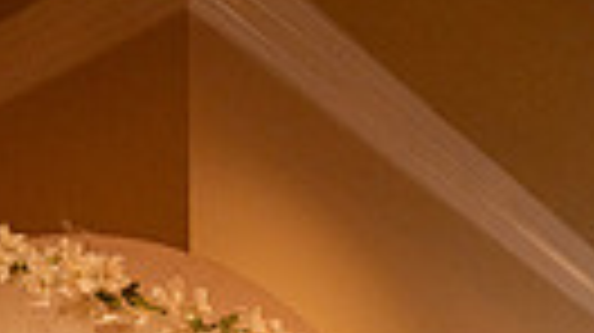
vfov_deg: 10.4
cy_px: 981
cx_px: 112
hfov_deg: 24.3
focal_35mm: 86
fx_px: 1353
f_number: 3.2
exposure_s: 1/160
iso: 1000
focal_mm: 24
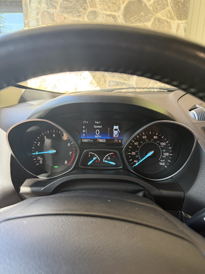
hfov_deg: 56.8
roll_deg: -1.9
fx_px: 190
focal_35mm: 24
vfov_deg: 71.6
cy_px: 137
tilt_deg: -17.1
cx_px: 102
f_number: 1.78
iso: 320
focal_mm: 6.76
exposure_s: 1/60
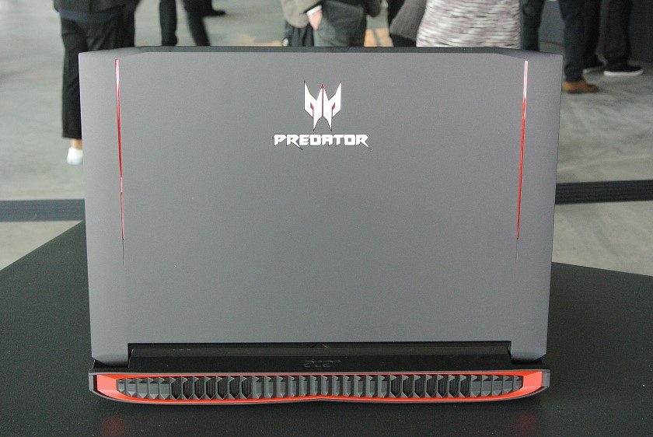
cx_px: 326
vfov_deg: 24.2
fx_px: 1017
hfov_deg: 35.6
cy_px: 218
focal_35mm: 56
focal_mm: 21.1
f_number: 5
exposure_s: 1/30
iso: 1100
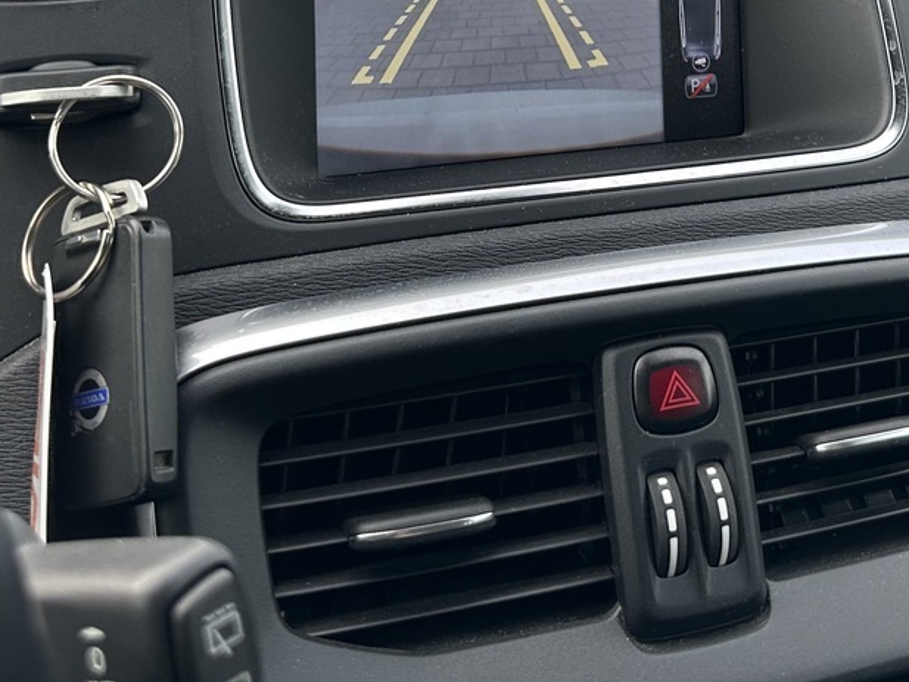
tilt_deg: -9.8
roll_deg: -1.2
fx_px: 1471
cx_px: 592
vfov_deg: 24.0
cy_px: -109
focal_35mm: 56
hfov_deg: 34.1
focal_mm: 6.86
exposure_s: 1/462
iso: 80
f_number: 1.78
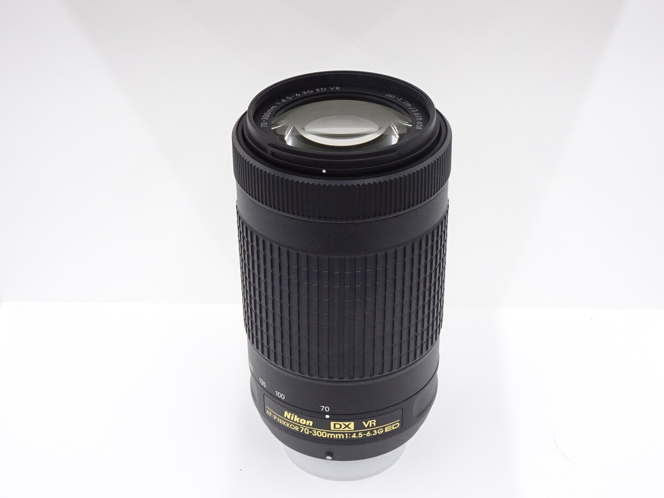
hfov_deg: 35.5
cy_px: 249
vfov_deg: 27.0
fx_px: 1036
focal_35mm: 54
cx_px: 332
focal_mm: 9.18
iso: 400
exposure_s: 1/60
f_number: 4.5
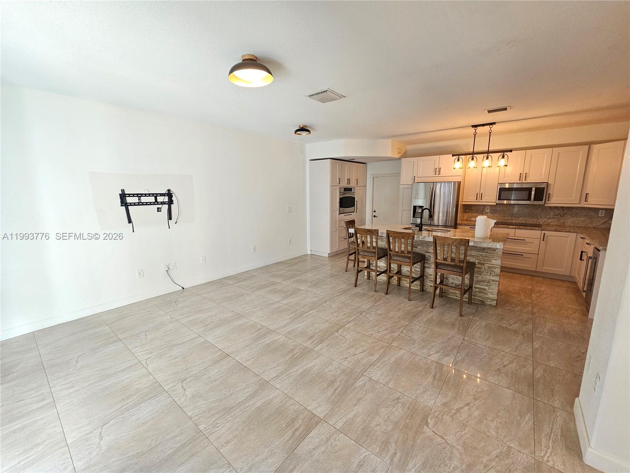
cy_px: 236
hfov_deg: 106.2
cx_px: 315
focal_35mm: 13
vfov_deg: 89.9
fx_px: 237
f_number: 2.2
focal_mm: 2.2
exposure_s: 1/60
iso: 200
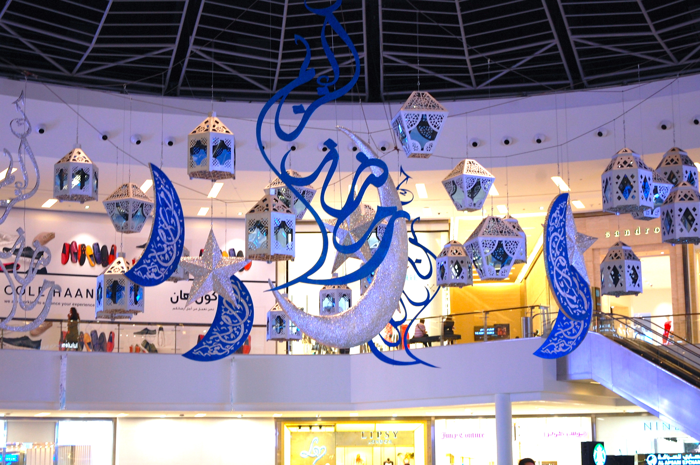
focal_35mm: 72
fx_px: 1399
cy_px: 232
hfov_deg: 28.1
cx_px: 350
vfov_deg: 18.9
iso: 400
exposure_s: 1/30
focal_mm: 48
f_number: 5.6
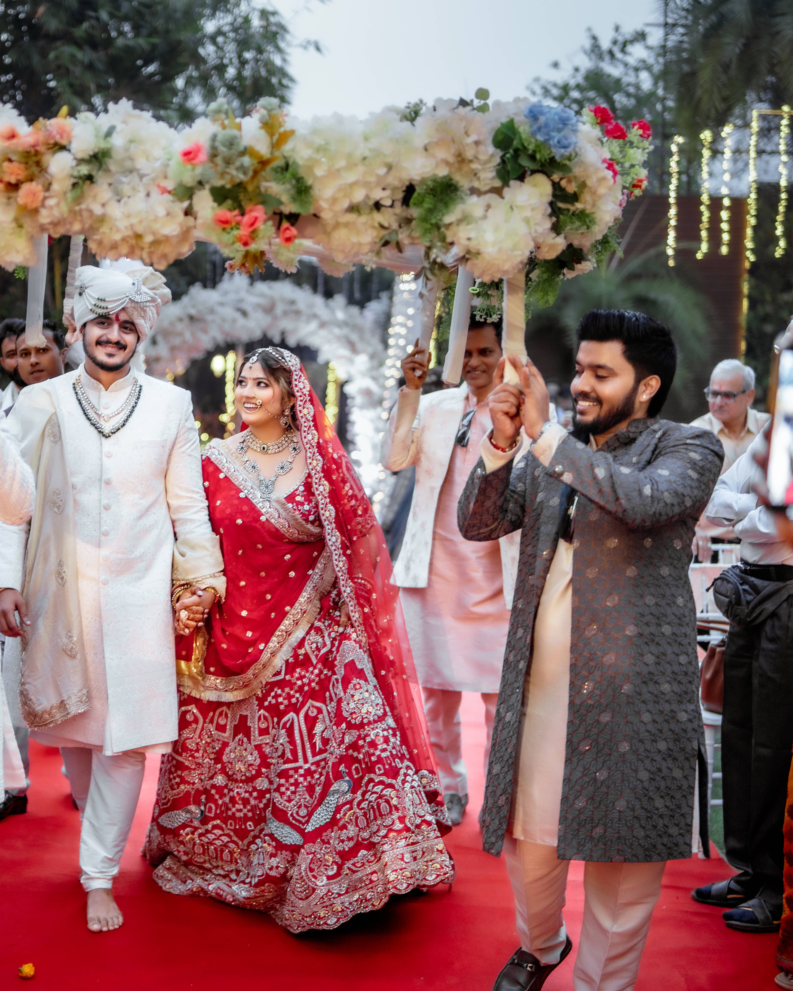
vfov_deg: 37.3
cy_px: 501
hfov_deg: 29.5
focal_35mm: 50
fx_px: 1467
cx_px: 142
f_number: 1.4
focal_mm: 35
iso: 640
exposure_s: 1/250
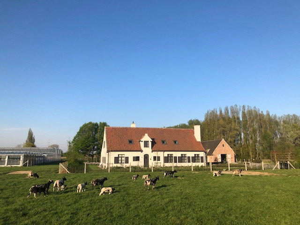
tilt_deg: +10.2
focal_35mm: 28
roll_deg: +1.8
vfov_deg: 49.7
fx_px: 243
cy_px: 112
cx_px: 150
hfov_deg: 63.4
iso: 20
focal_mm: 4
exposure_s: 1/1715
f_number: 1.8
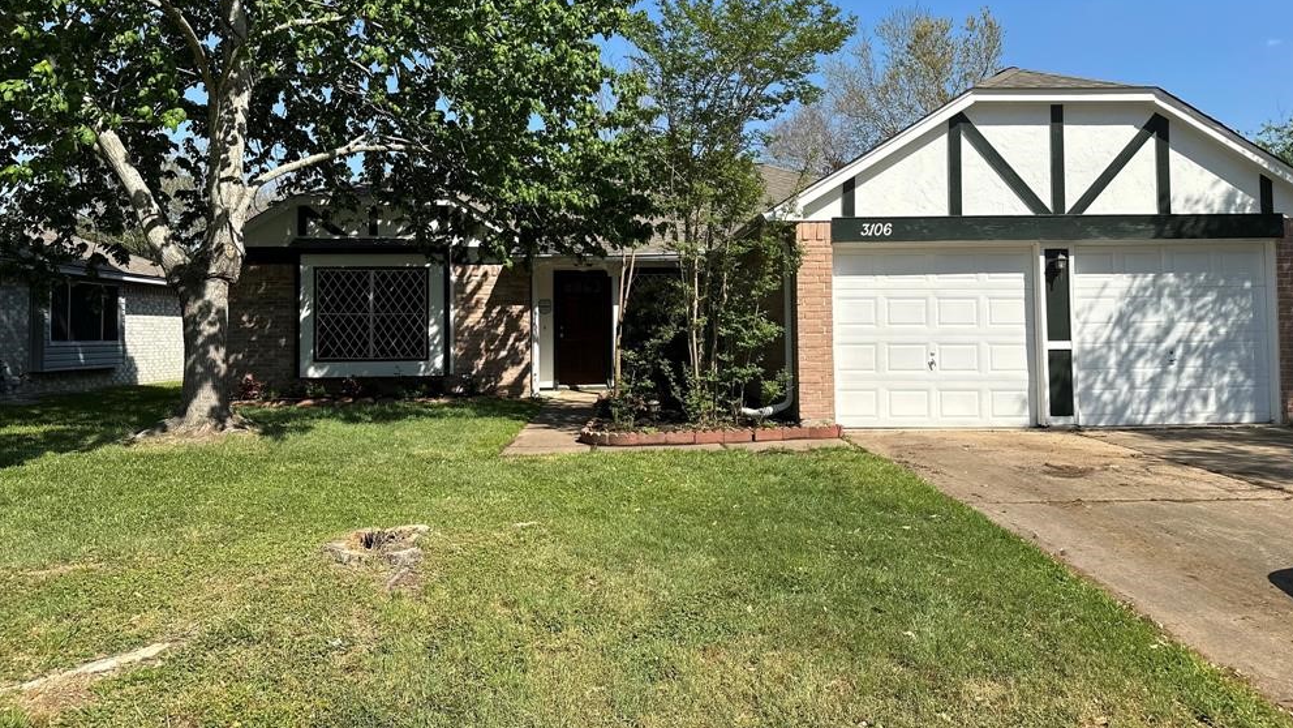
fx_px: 926
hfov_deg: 69.8
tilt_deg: +2.0
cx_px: 665
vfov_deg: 42.7
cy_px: 297
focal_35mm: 27
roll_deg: +0.1
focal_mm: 6.86
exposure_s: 1/4348
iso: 80
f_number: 1.78
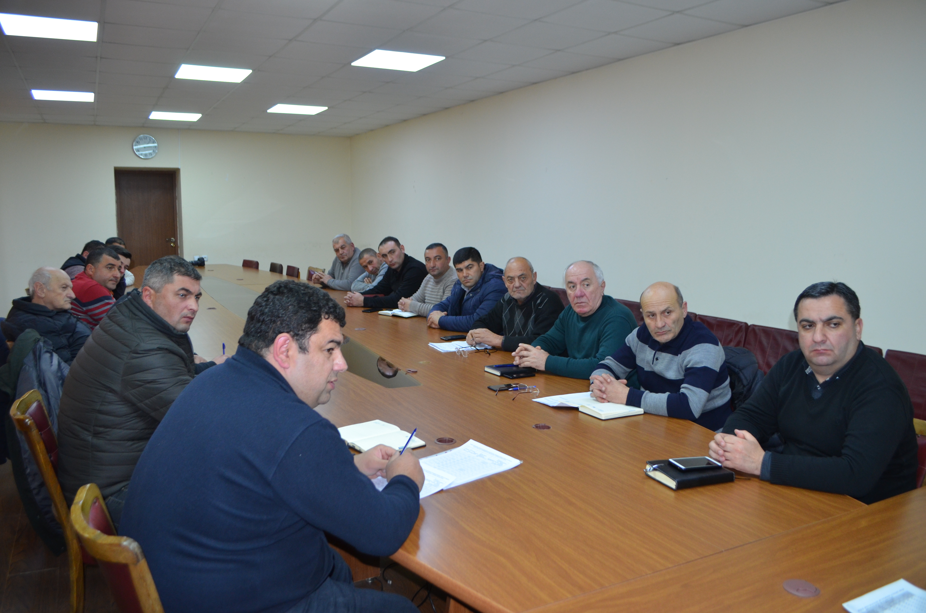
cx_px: 463
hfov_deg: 67.5
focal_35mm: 27
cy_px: 306
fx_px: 693
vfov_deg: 47.7
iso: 560
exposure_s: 1/60
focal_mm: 18
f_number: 3.5
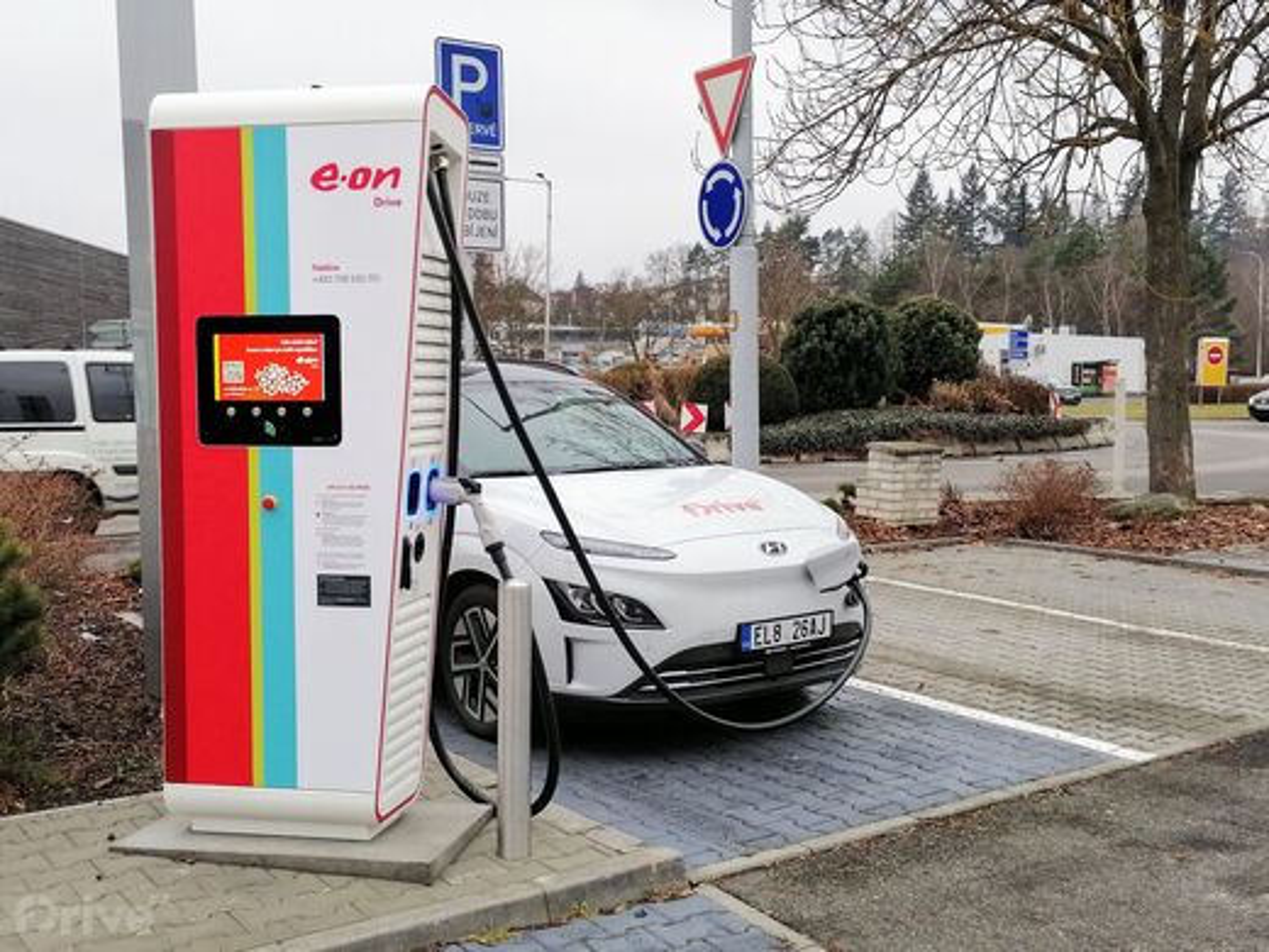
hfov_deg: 45.8
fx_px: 1503
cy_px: 476
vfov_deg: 35.1
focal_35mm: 41
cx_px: 634
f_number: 1.8
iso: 80
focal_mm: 5.3
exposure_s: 1/100
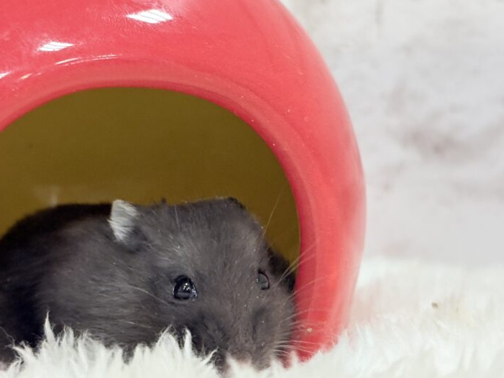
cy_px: 185
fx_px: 1296
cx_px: 232
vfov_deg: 16.6
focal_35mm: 89
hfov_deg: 22.0
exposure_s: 1/50
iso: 50
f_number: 1.6
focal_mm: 5.96
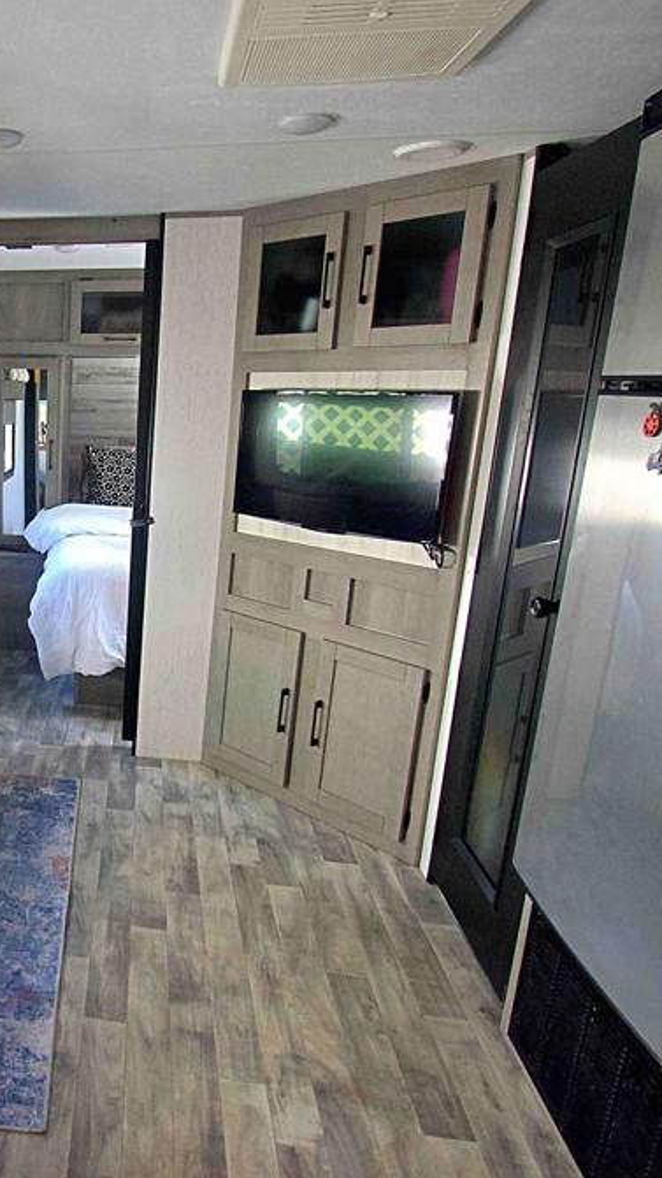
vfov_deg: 76.3
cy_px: 585
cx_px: -12
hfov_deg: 41.0
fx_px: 750
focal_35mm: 24
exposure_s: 1/125
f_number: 4.5
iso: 900
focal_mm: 10
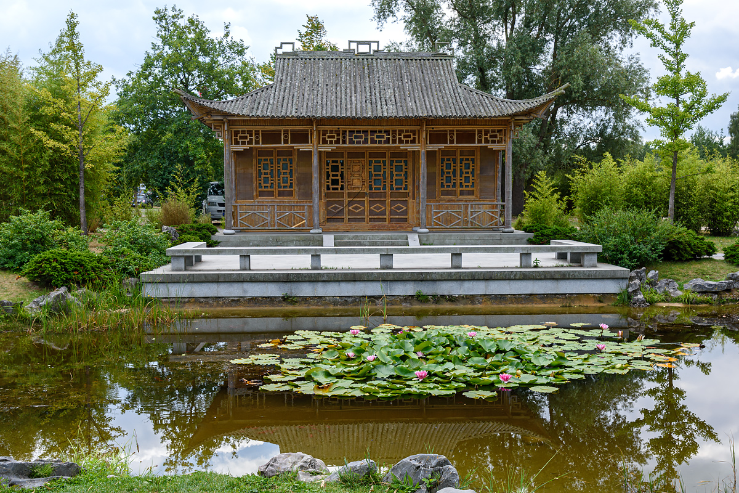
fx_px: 770
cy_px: 246
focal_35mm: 38
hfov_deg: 51.3
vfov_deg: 35.5
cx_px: 370
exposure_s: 1/200
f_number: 8
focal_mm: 25
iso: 200
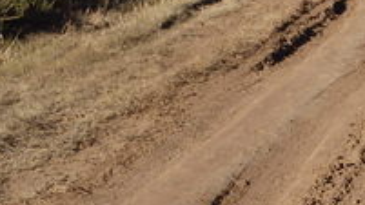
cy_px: 97
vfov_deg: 8.6
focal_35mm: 141
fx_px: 1364
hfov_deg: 15.0
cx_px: 360
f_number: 5
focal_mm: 9.4
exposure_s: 1/800
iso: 125
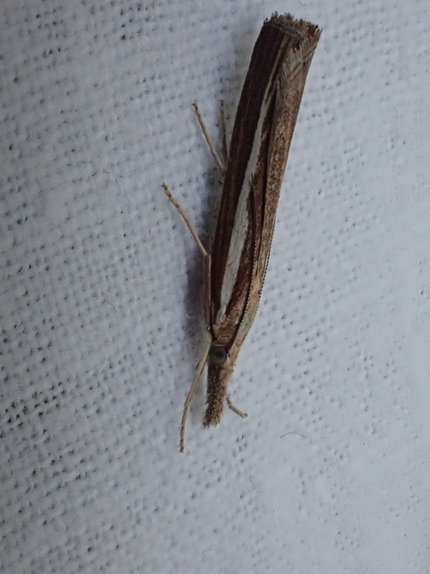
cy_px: 287
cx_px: 215
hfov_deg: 23.7
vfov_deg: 31.2
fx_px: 1027
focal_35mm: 62
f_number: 5
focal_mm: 11.09
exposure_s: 1/100
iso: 800
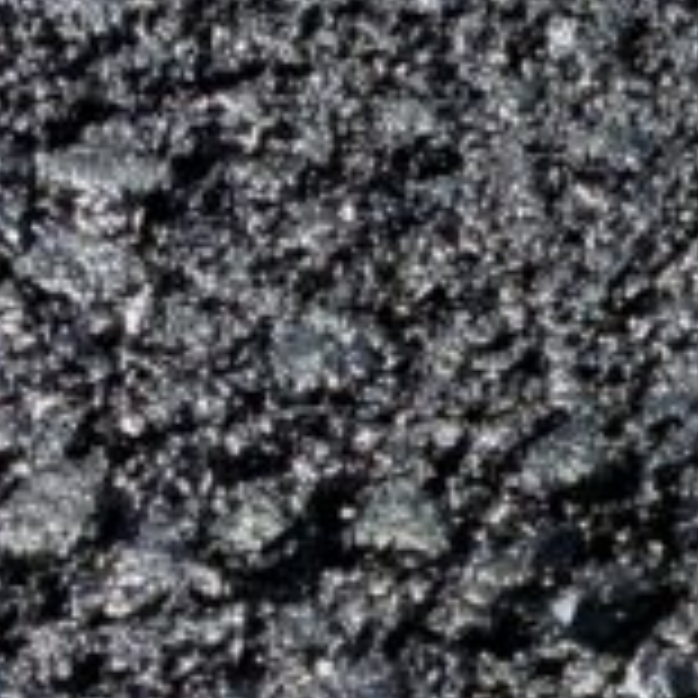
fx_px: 2395
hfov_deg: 15.4
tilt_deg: -60.1
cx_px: 1013
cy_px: 1261
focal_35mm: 105
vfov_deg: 14.5
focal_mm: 2.22
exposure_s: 1/631
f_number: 2.2
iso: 40
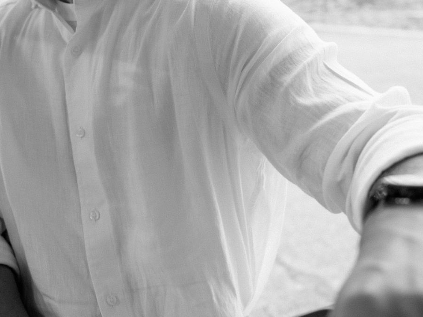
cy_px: 5
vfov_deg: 21.8
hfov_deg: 29.2
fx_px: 794
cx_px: 89
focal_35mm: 65
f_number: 2.8
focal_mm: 24.5
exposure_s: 1/500
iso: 100
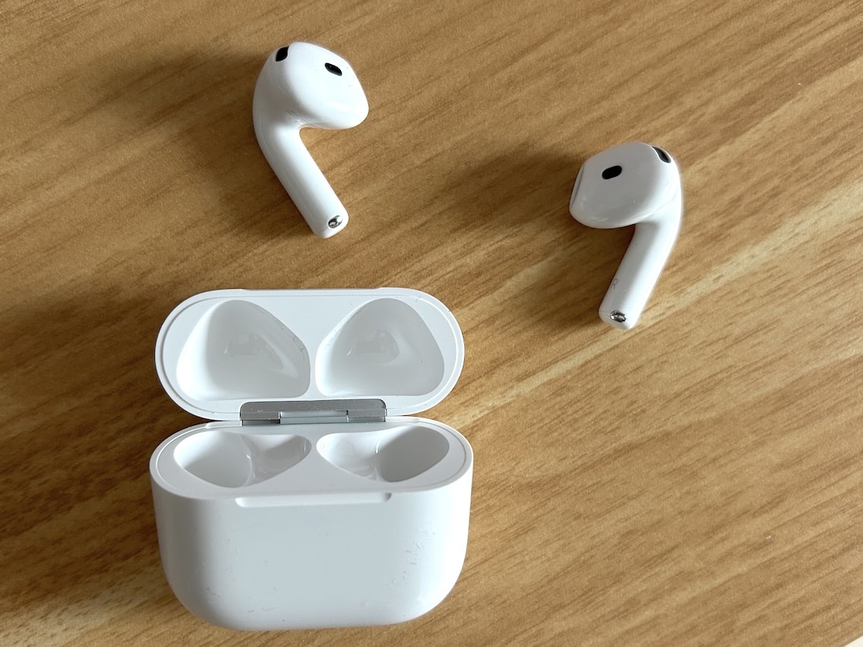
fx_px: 848
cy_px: 355
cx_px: 394
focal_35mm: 34
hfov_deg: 53.9
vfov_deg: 41.7
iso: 160
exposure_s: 1/60
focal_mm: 5.7
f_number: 1.5
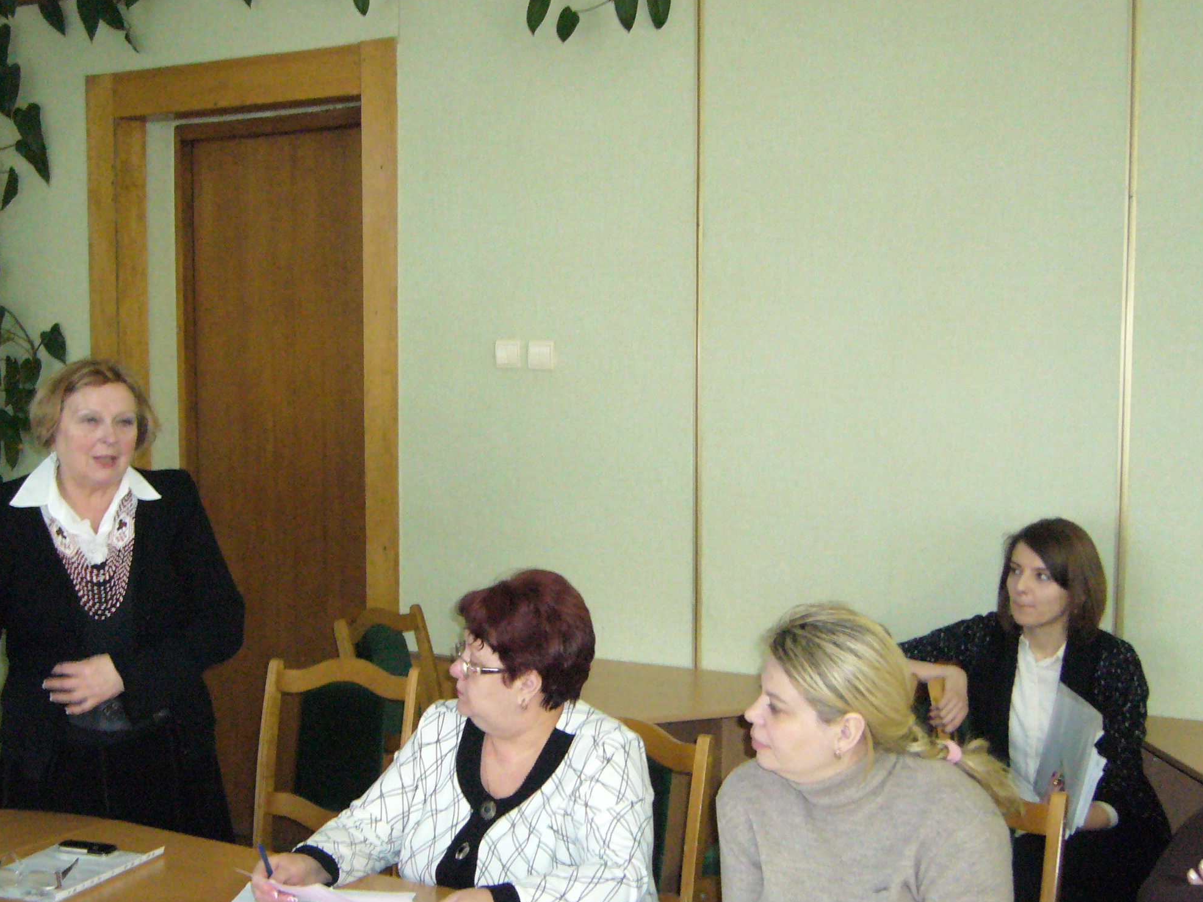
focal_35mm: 50
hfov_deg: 38.1
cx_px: 507
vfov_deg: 29.0
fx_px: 1738
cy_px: 574
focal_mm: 5.8
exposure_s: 1/30
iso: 400
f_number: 2.8
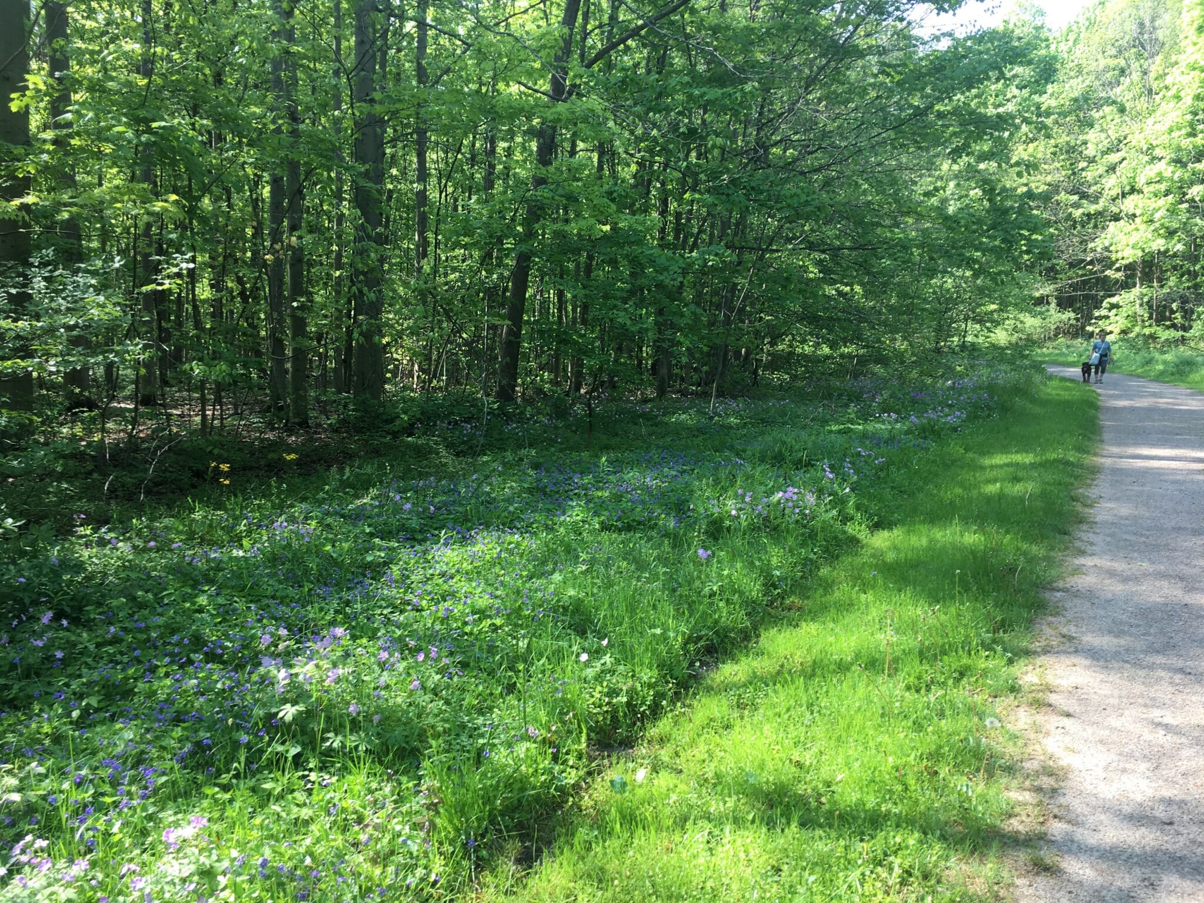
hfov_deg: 61.7
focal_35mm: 29
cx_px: 602
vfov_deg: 48.2
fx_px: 1009
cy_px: 452
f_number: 2.2
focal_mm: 4.15
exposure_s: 1/130
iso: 25
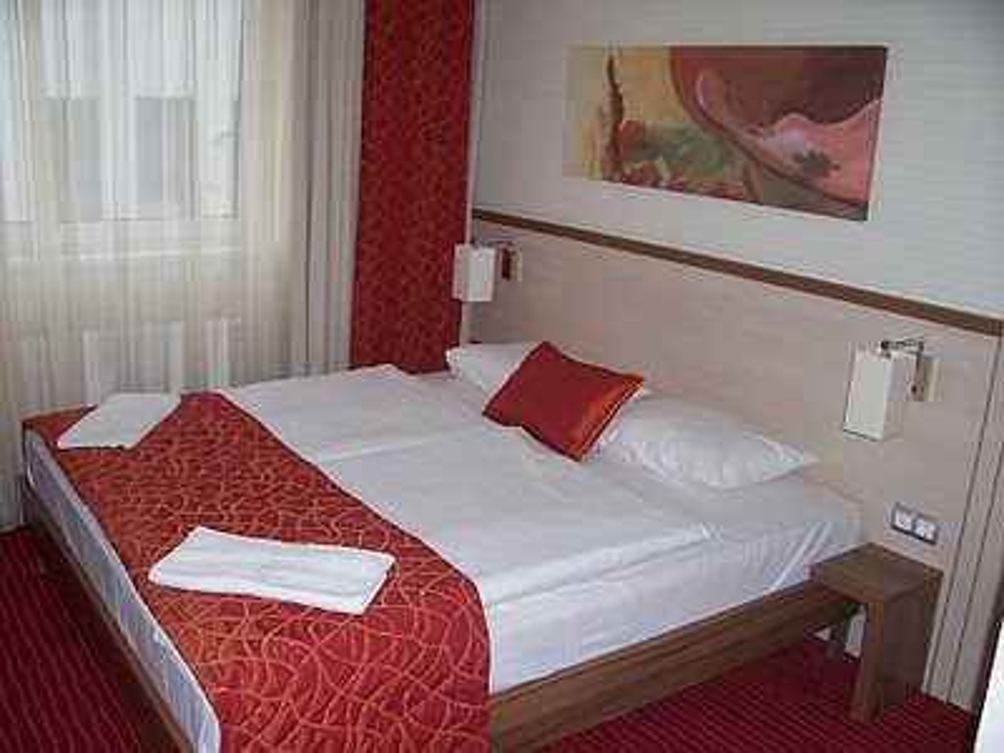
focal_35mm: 34
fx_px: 986
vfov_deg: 41.8
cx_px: 502
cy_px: 376
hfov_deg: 54.0
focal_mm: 5.6
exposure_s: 1/60
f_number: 2.7
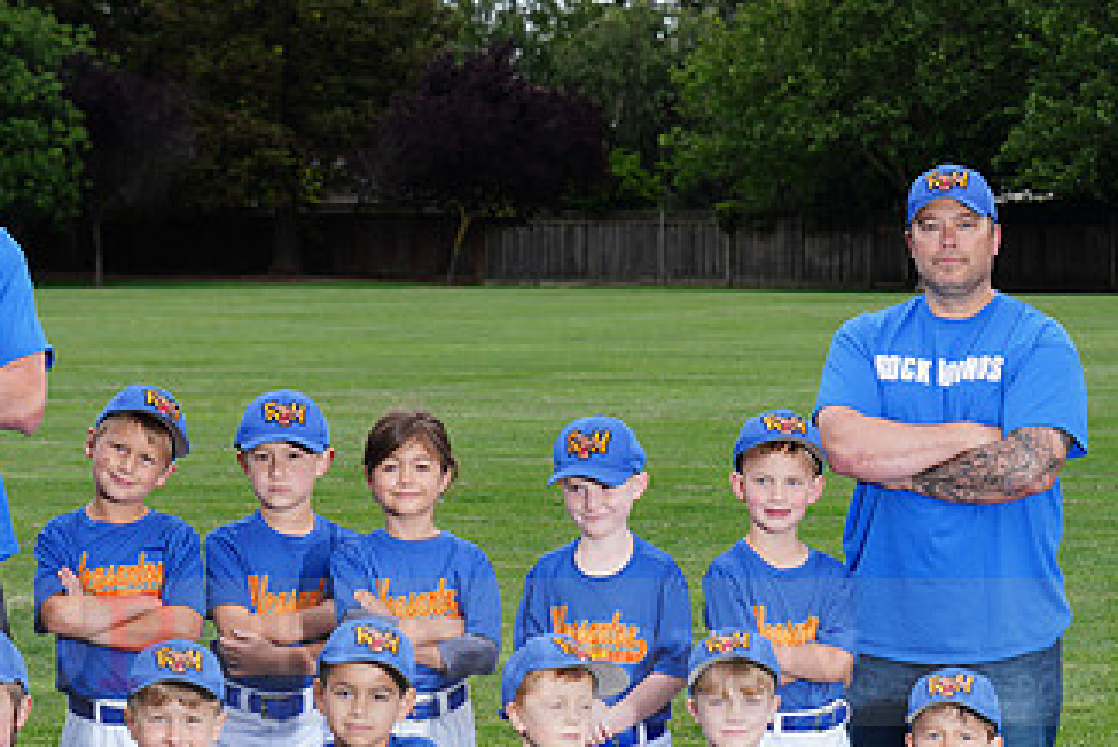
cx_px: 440
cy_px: 625
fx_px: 3883
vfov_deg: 10.9
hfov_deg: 16.4
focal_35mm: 125
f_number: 8
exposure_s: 1/200
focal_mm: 70
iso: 200
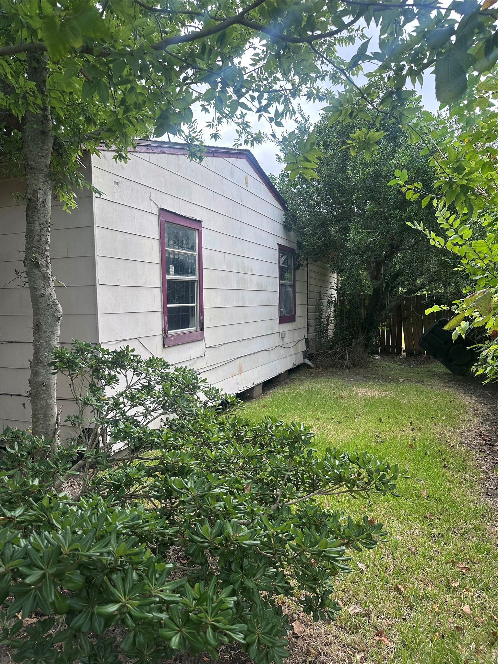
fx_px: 460
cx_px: 249
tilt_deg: -3.6
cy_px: 332
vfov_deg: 71.6
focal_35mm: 24
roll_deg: +0.1
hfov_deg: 56.8
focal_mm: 6.86
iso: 80
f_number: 1.78
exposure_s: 1/989
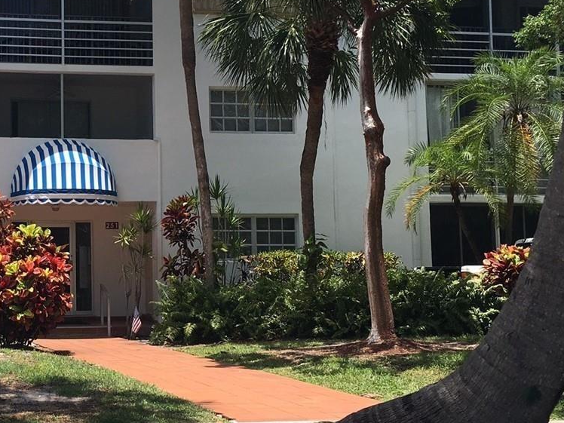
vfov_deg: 23.6
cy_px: 201
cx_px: 46
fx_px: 1010
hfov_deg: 29.8
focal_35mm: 62
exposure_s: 1/1068
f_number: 2.2
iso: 25
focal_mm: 4.15
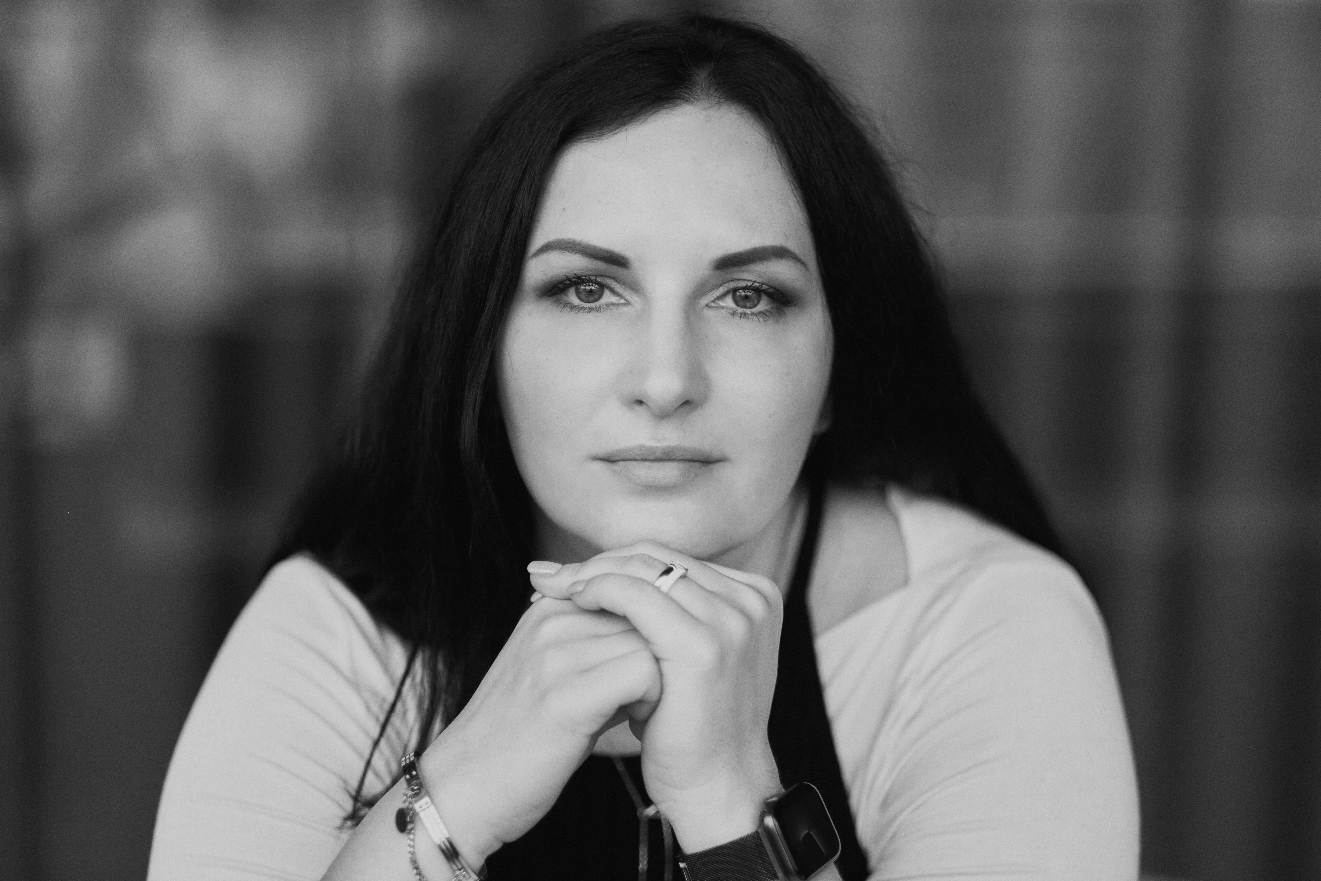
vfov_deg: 16.3
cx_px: 660
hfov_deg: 24.2
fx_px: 3082
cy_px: 440
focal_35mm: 84
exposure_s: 1/2000
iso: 1000
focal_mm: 56
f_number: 1.2
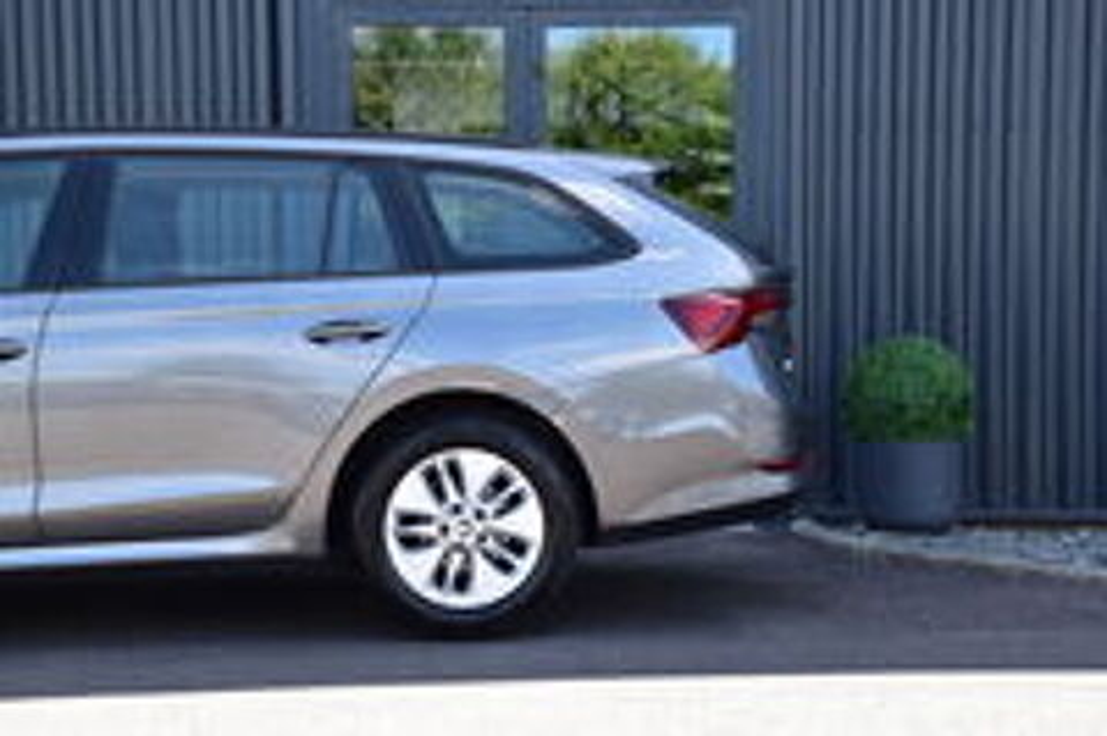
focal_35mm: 75
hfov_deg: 27.0
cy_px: 368
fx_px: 2304
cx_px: 554
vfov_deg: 18.1
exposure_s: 1/125
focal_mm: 50
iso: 400
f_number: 9
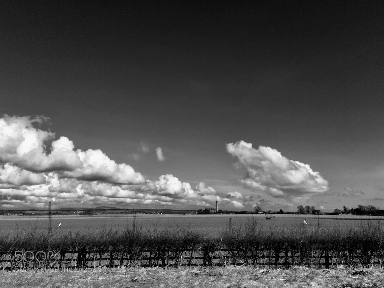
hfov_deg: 61.7
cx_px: 192
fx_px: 322
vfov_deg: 48.2
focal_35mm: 29
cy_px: 144
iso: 25
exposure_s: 1/2331
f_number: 2.2
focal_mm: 4.15
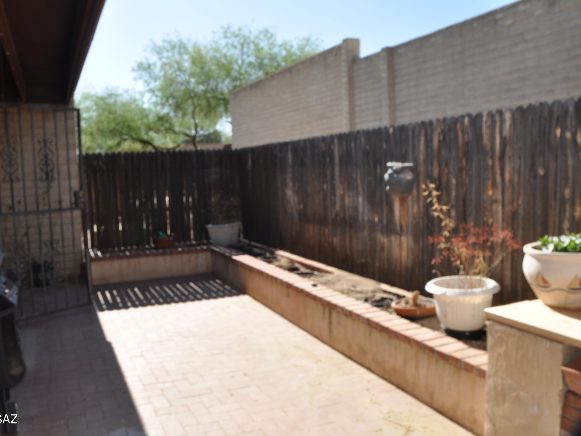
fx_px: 604
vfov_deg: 39.7
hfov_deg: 51.3
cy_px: 219
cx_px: 259
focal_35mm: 36
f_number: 11
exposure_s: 1/200
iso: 200
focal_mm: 22
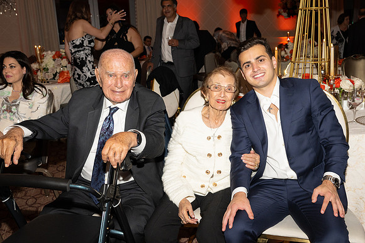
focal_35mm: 39
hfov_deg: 49.8
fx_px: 392
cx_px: 210
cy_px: 121
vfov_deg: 34.5
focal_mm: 33.5
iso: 800
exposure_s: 1/100
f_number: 5.6
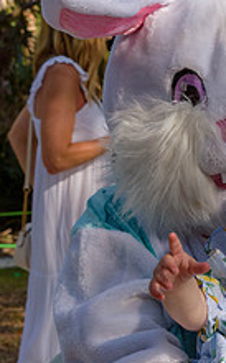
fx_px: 1699
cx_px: 193
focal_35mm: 172
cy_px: 213
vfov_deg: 12.2
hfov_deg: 7.6
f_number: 9
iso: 200
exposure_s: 1/320
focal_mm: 55
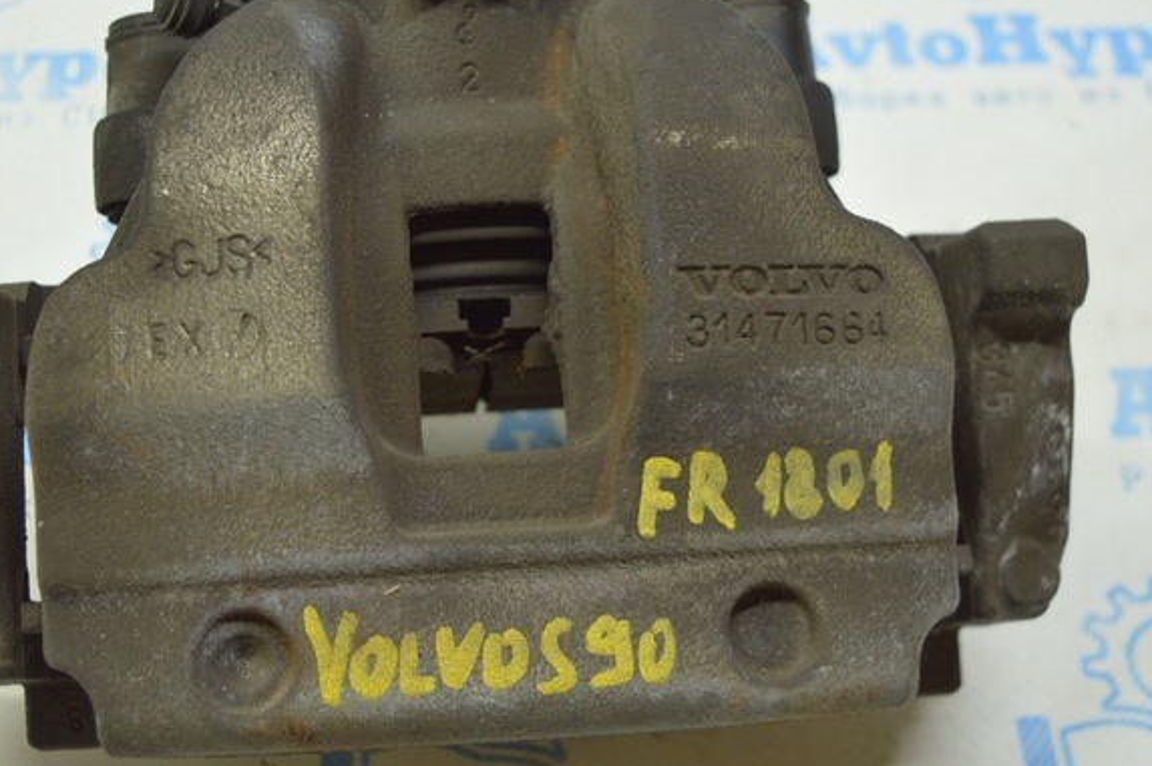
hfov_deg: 33.8
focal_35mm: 59
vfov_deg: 22.9
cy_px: 335
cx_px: 430
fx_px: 1886
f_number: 3.8
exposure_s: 1/40
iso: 400
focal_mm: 22
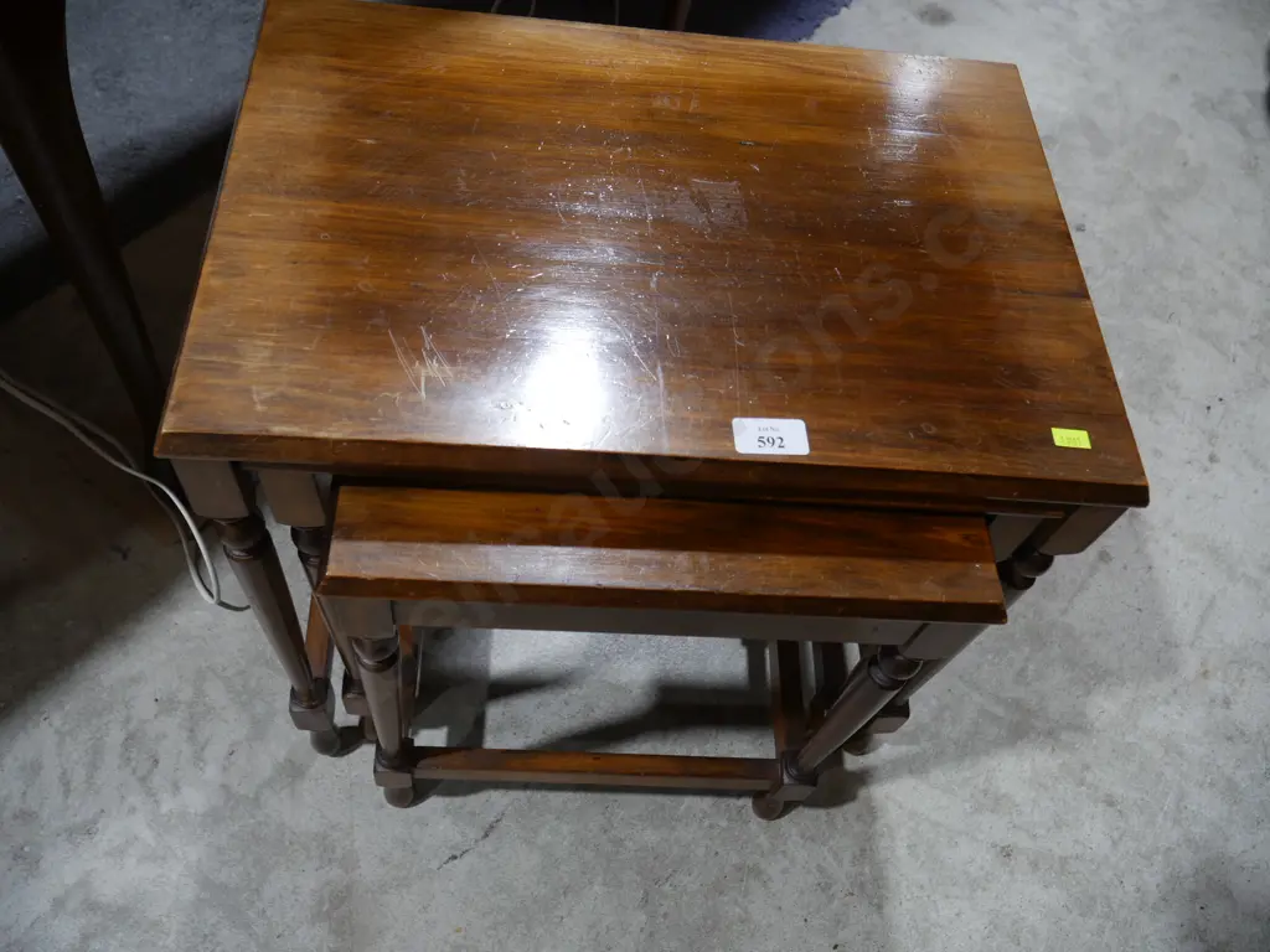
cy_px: 476
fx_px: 1027
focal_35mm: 28
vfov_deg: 49.7
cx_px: 635
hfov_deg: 63.4
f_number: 4
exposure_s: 1/60
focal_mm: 14
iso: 250
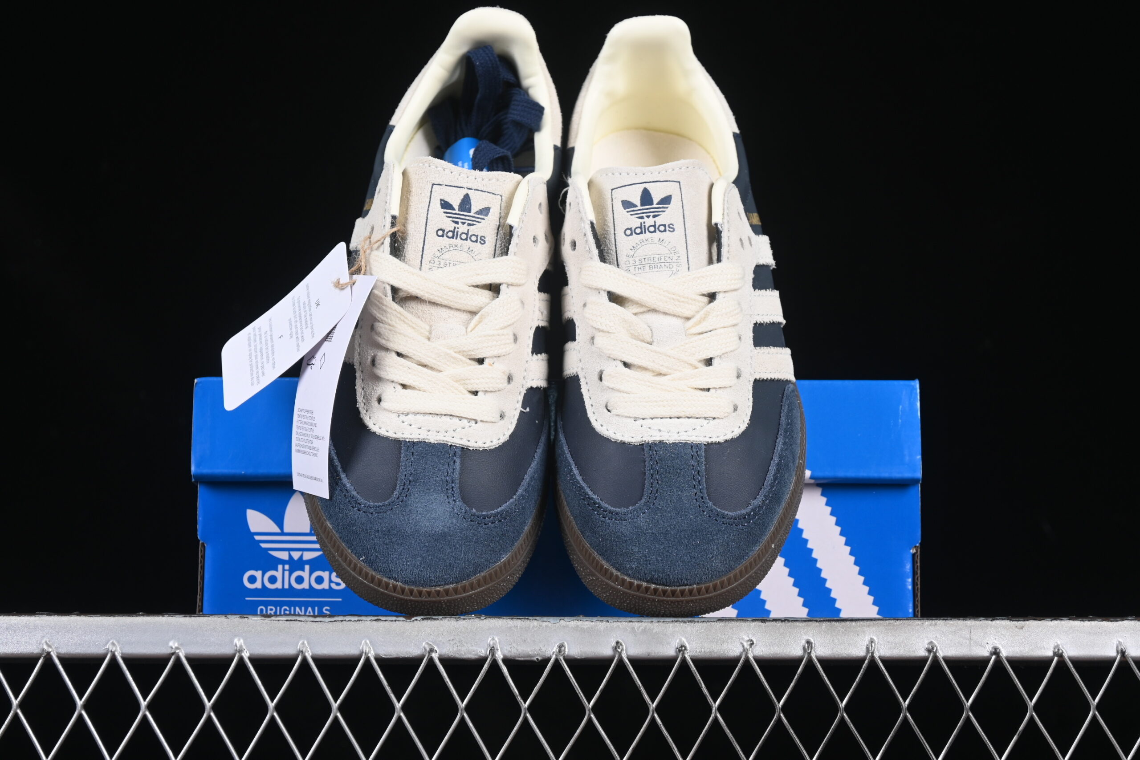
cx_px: 570
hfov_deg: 27.0
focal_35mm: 75
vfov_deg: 18.2
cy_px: 380
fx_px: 2375
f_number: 6.3
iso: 160
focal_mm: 50
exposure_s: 1/60
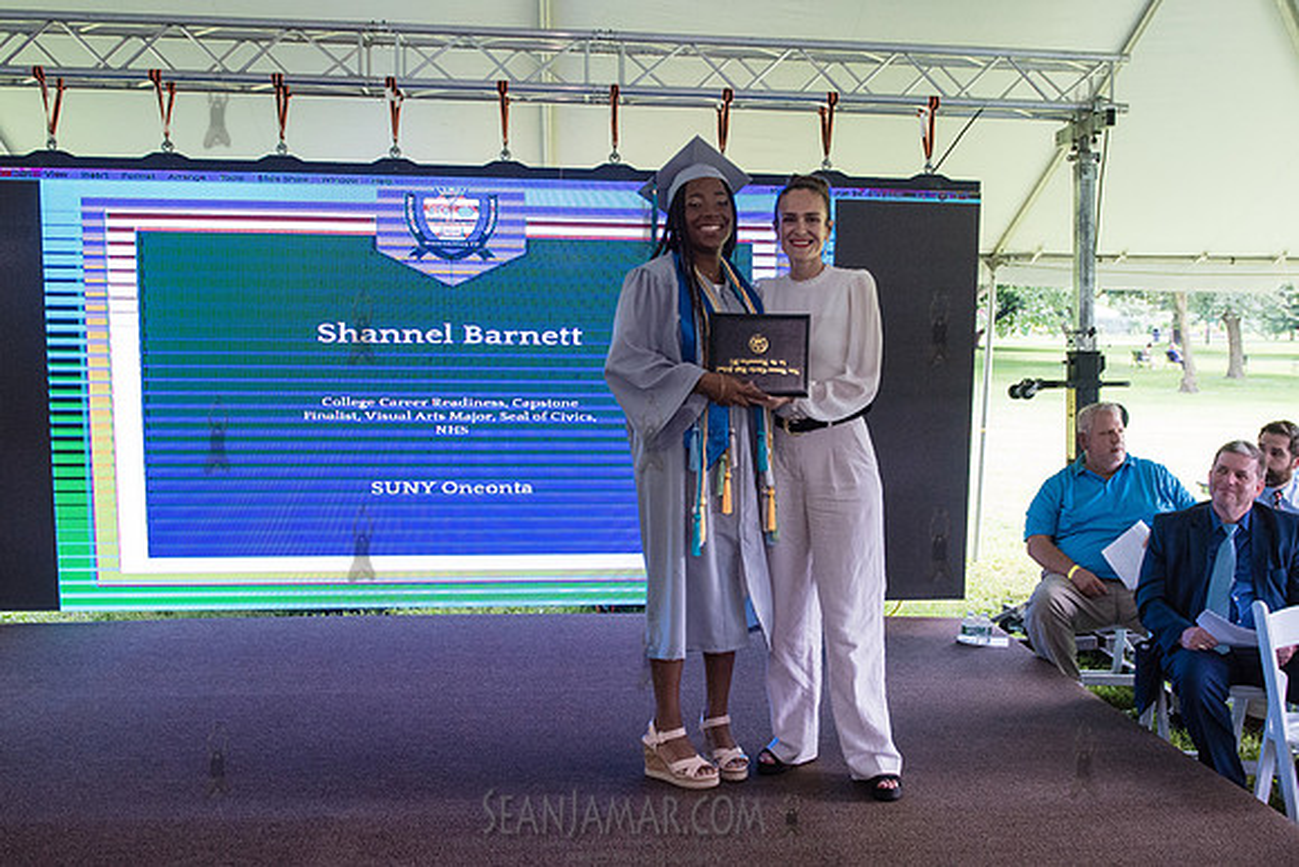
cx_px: 712
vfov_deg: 39.7
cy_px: 433
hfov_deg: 56.7
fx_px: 1201
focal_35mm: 33
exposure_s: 1/800
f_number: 4
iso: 2500
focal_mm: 26
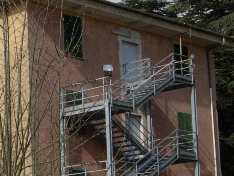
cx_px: -4
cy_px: 135
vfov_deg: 10.1
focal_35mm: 147
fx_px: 994
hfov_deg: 13.2
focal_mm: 7.8
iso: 64
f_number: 4.8
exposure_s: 1/745
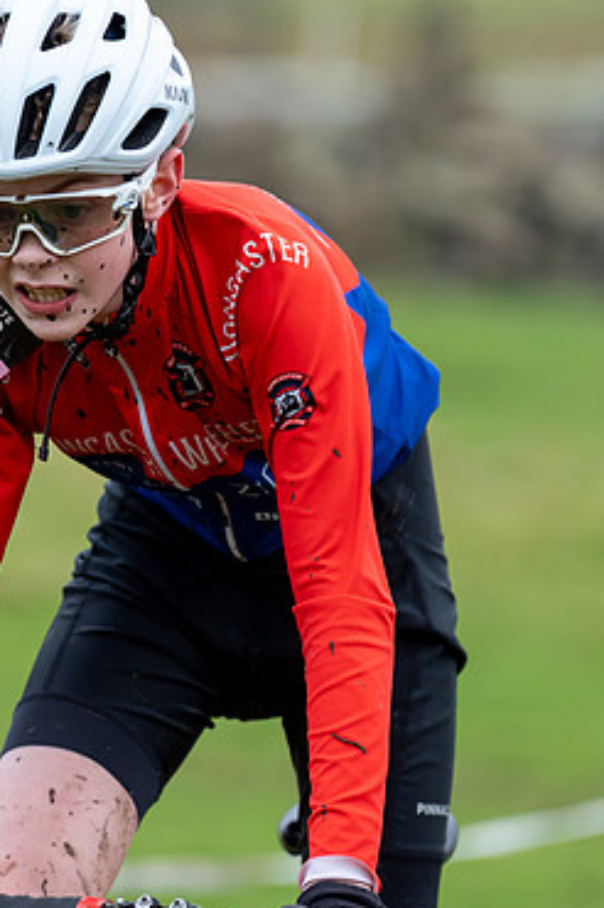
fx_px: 11572
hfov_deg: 3.0
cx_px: 20
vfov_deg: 4.5
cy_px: 253
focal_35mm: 459
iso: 1000
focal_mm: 200
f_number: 3.2
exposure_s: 1/1000
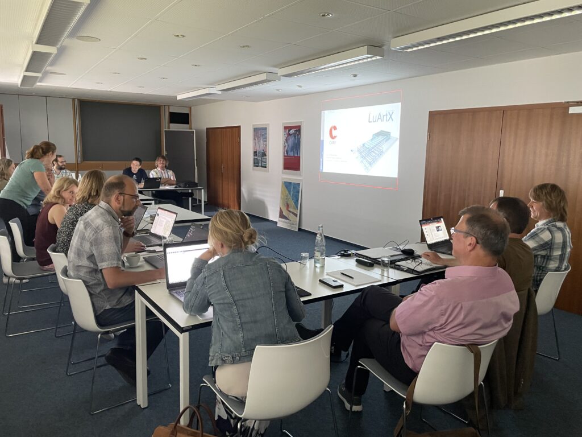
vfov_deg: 53.1
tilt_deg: -7.8
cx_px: 291
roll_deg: -1.0
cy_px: 218
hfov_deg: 67.3
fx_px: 437
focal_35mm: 26
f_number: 1.6
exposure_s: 1/40
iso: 500
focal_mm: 4.2
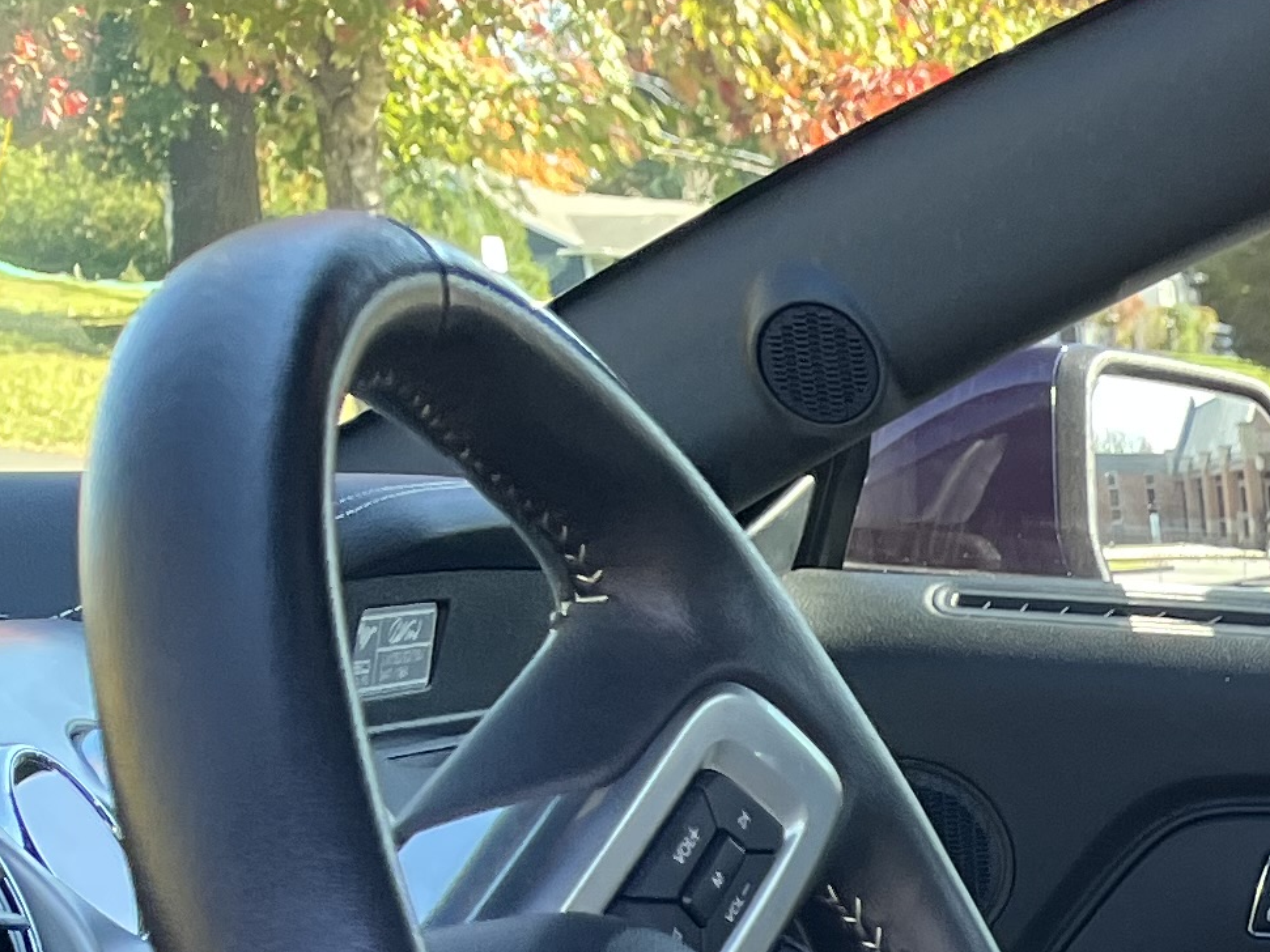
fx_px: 3962
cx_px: 2629
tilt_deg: -19.3
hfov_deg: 14.6
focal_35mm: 108
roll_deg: -2.9
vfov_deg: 12.1
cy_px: 1924
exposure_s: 1/121
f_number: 1.6
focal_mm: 5.1
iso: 40
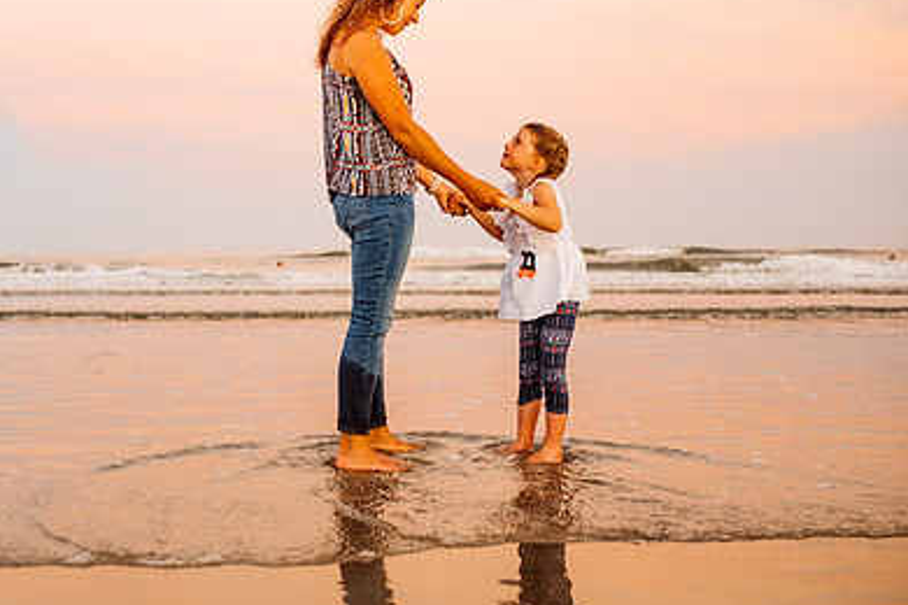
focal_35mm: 52
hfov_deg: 37.7
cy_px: 304
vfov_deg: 26.0
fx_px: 1311
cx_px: 282
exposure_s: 1/200
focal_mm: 35
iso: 320
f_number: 2.8
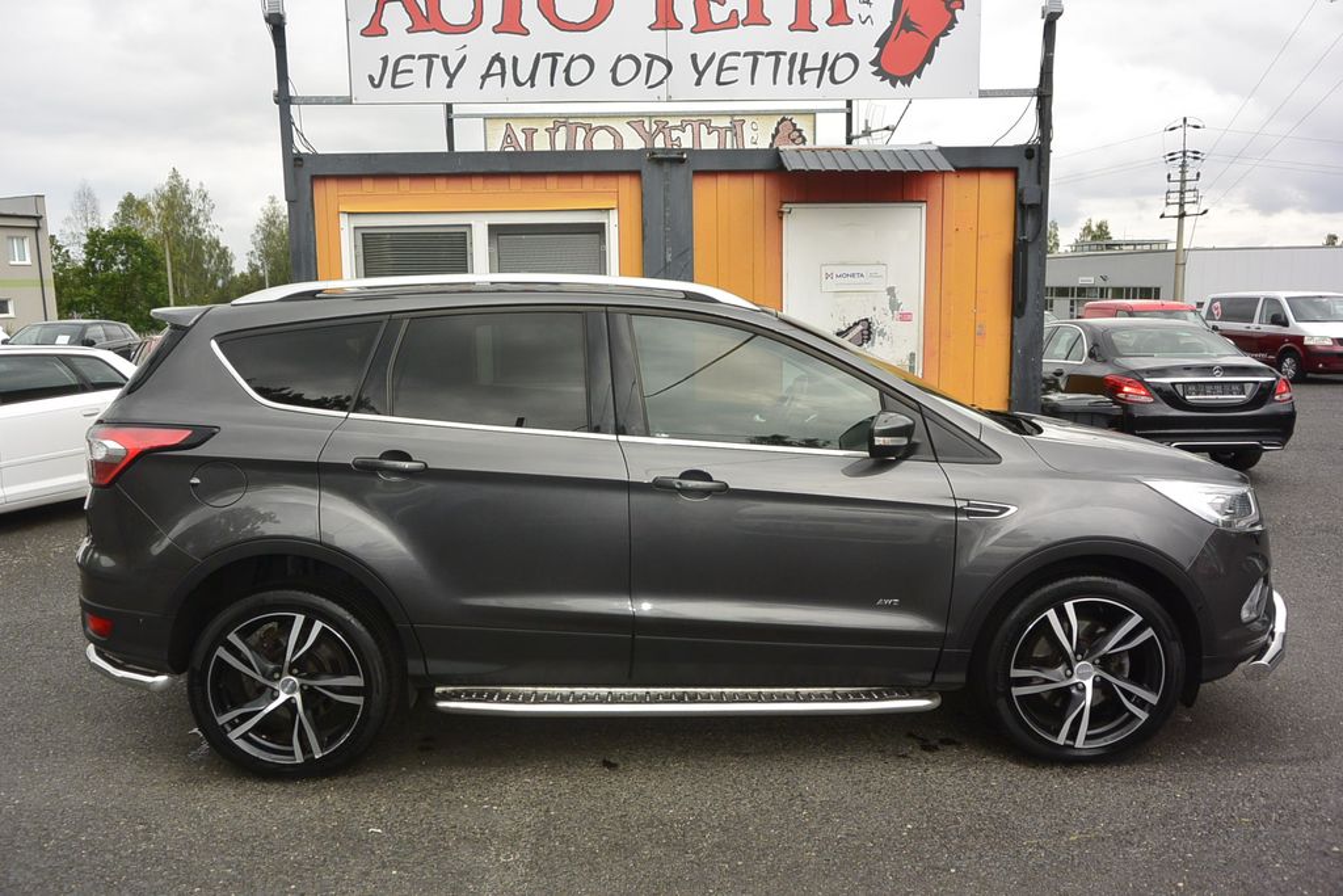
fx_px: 1007
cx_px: 672
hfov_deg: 67.4
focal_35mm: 27
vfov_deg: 47.9
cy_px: 448
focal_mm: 10
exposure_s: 1/250
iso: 160
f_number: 4.5
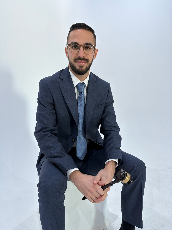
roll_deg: +2.0
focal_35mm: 26
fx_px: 172
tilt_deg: -7.5
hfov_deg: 53.1
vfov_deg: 67.3
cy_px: 115
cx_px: 86
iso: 320
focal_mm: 5.96
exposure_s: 1/60
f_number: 1.6
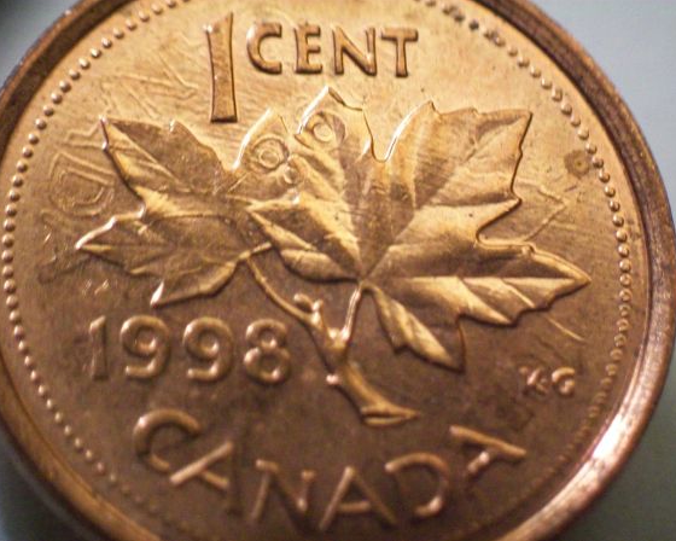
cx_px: 357
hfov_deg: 17.0
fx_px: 2261
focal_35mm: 113
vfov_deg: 13.6
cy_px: 270
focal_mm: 18
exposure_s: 1/25
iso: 400
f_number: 4.8
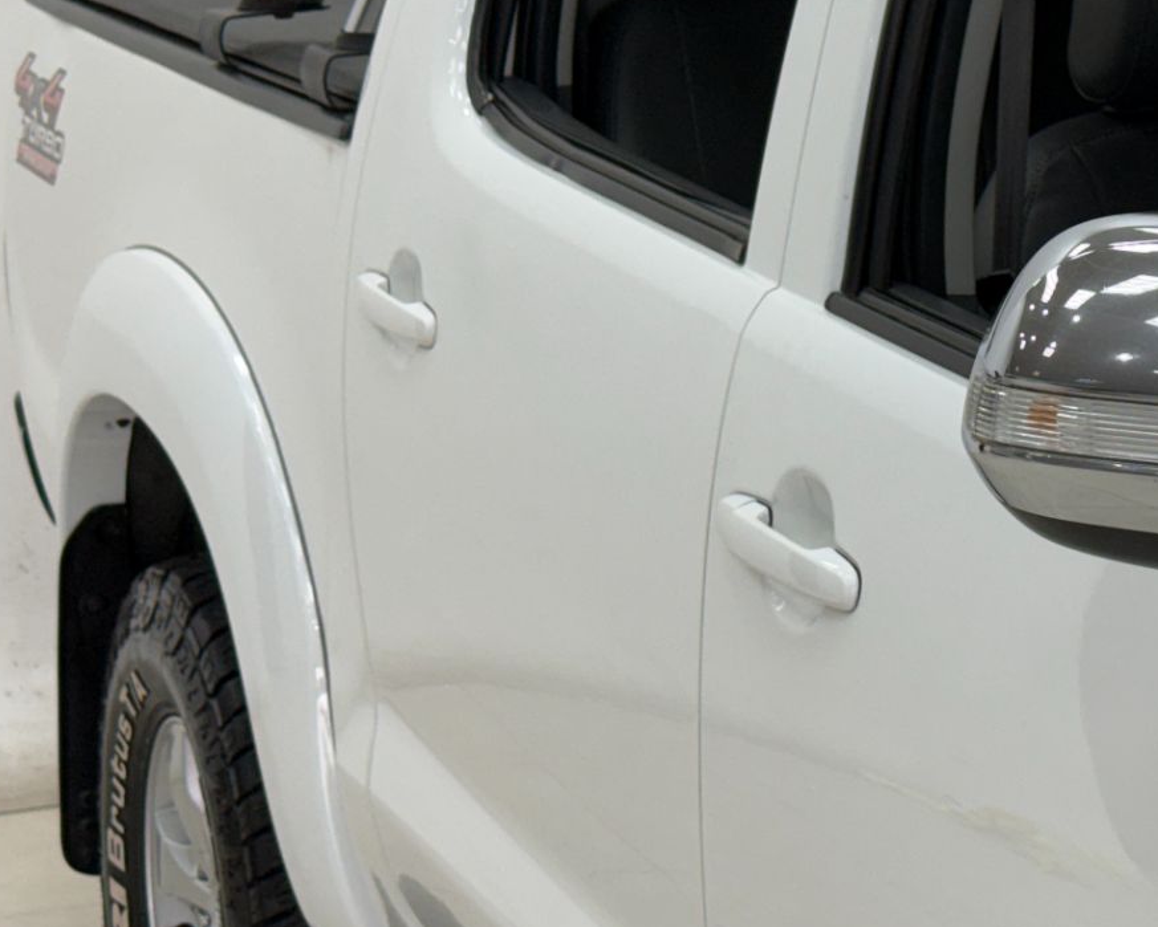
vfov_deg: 14.9
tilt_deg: -8.6
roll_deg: -0.1
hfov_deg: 18.0
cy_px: 330
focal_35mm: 103
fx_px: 3531
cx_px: 1239
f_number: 1.78
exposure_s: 1/120
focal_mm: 6.76
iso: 50
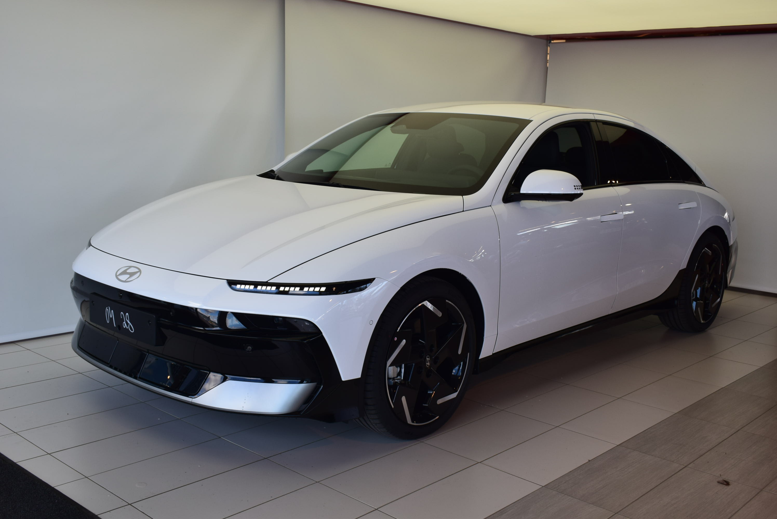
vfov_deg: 35.6
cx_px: 388
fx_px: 810
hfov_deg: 51.2
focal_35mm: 38
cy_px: 260
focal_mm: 25
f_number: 9
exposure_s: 1/100
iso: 400
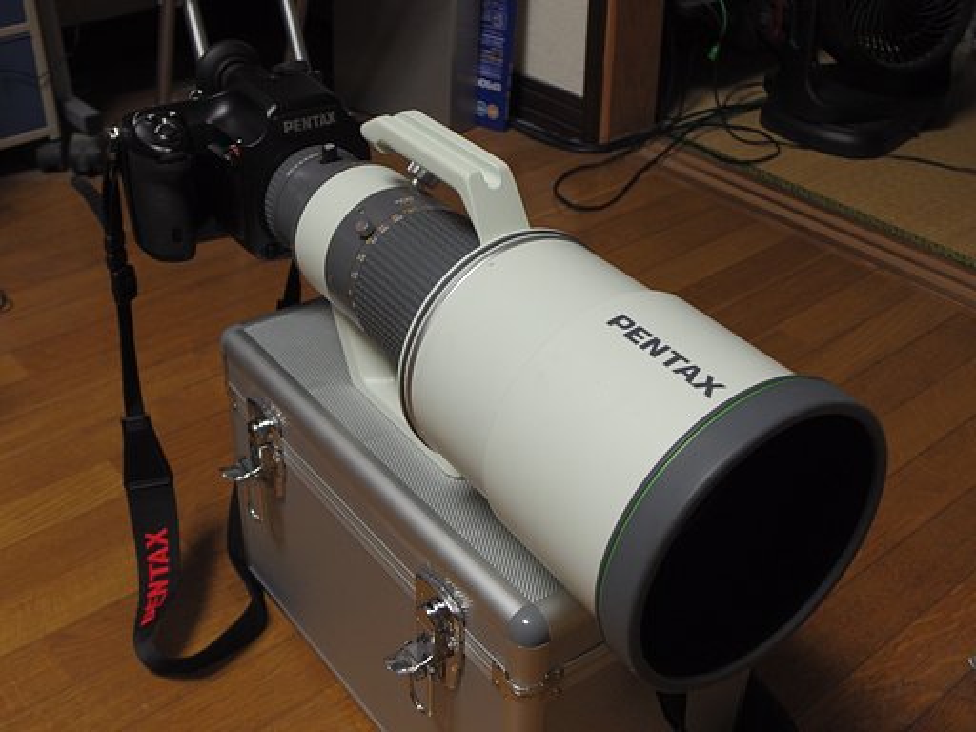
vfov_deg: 34.3
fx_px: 1184
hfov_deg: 44.8
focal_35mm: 42
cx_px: 488
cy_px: 366
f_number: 3.2
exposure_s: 1/10
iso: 400
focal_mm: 9
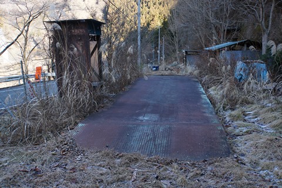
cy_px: 94
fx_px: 255
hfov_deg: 57.9
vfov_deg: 40.4
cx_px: 141
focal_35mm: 33
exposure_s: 1/100
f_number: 4.5
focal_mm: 21.7
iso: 125
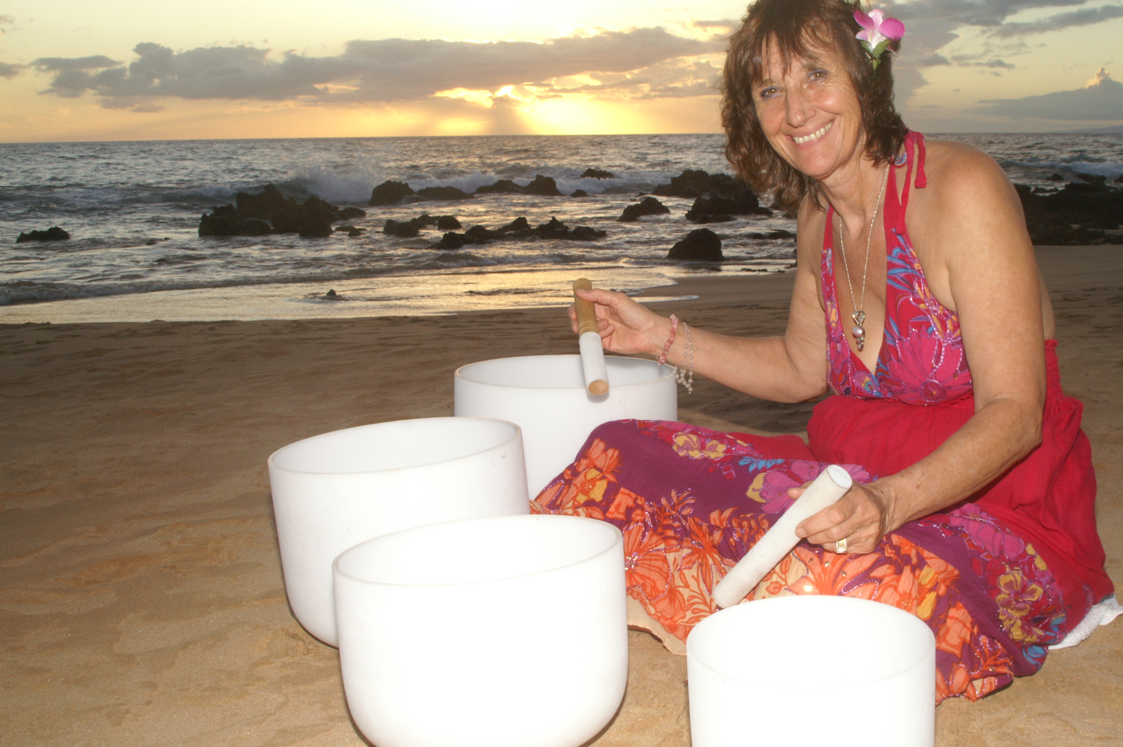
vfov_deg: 31.1
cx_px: 633
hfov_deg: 45.4
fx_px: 1340
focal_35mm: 43
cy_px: 390
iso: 400
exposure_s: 1/90
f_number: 16
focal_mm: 24
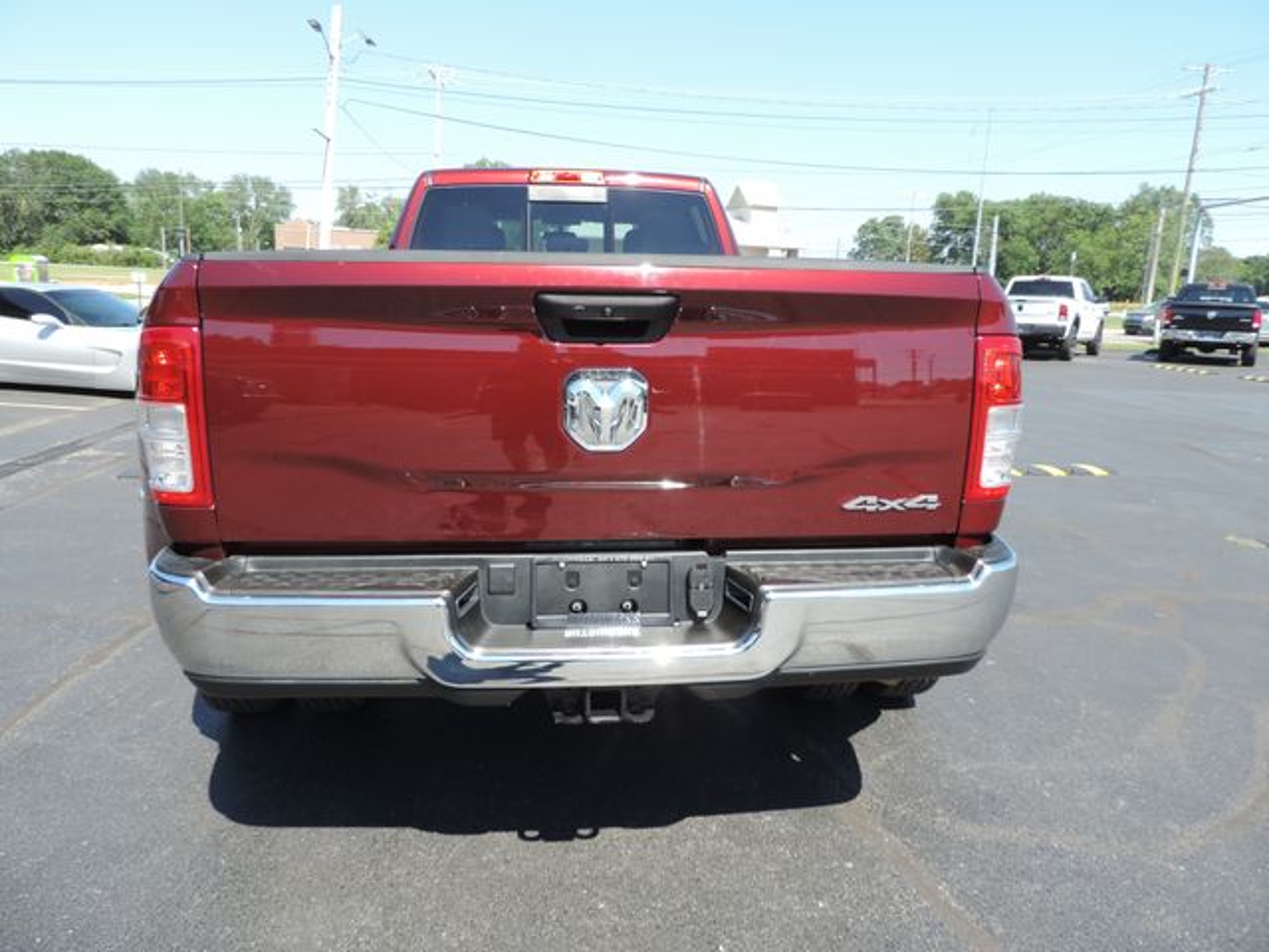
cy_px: 476
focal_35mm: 24
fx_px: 880
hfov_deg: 71.6
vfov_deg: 56.8
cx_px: 634
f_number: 3
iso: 80
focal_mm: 4.3
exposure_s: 1/400
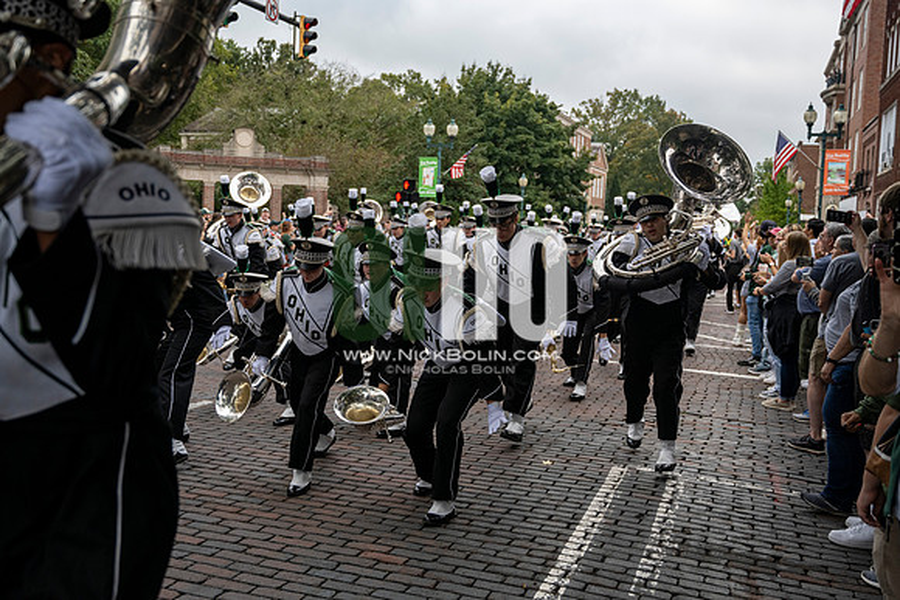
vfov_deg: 35.1
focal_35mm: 38
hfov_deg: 50.7
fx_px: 950
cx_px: 450
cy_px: 300
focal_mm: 38
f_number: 4
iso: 500
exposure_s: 1/1600
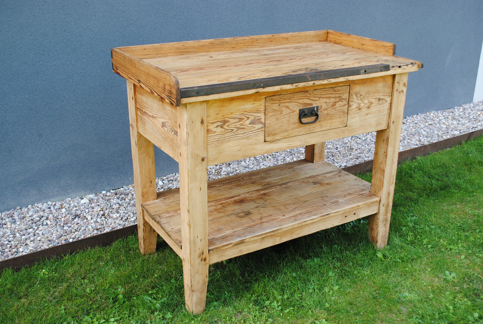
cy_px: 168
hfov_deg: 50.6
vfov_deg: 35.2
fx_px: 511
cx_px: 230
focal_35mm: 38
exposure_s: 1/125
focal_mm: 24
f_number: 5.6
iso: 200
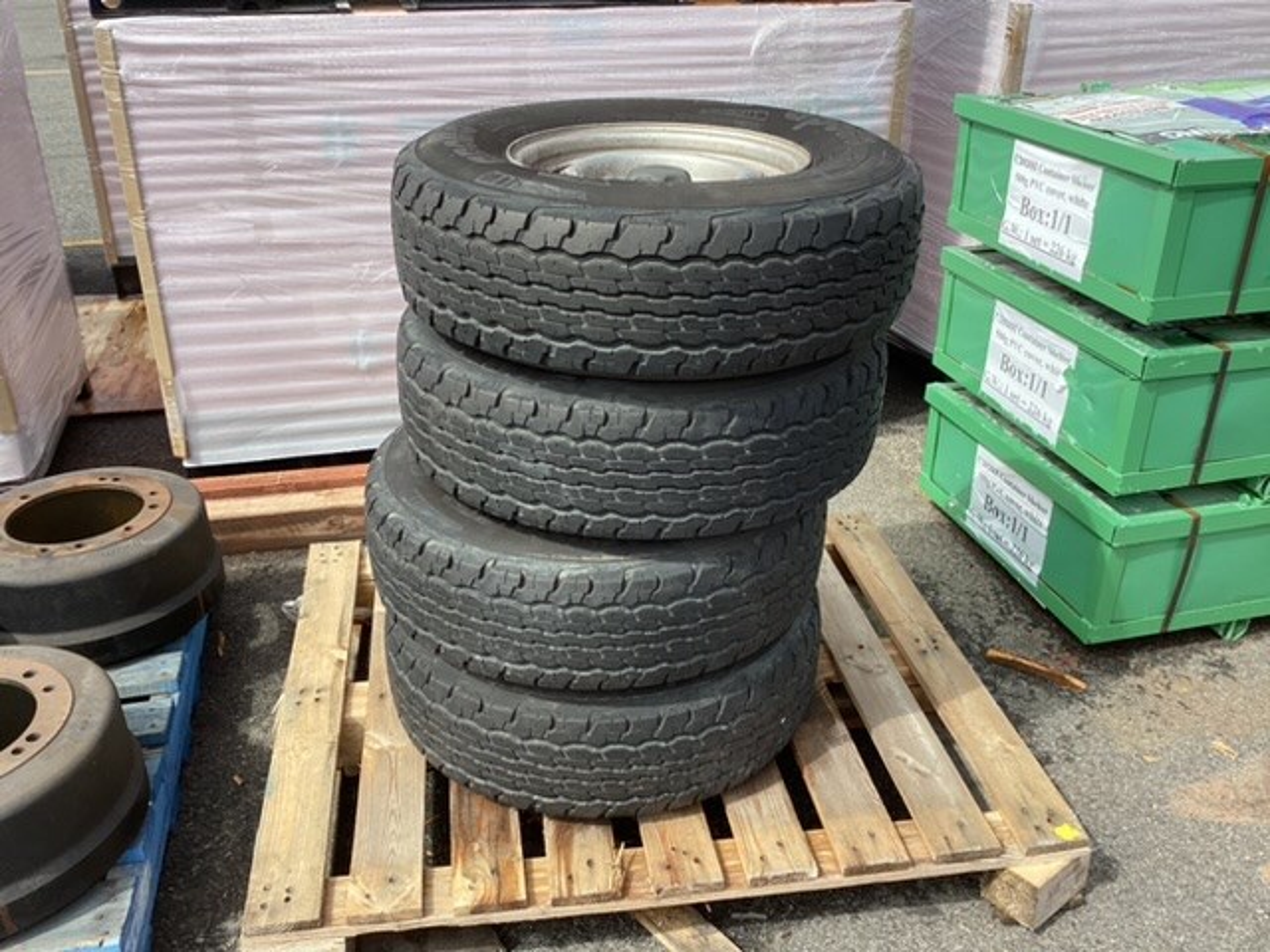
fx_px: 1137
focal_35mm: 31
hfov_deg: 58.4
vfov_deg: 45.4
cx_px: 635
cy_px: 476
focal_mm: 3.3
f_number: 2.4
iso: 25
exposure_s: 1/791
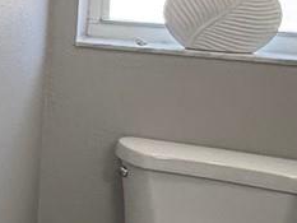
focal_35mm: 96
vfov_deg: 15.1
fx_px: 824
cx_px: -560
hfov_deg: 11.9
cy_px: -15
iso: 200
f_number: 2.2
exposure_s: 1/60
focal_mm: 2.22
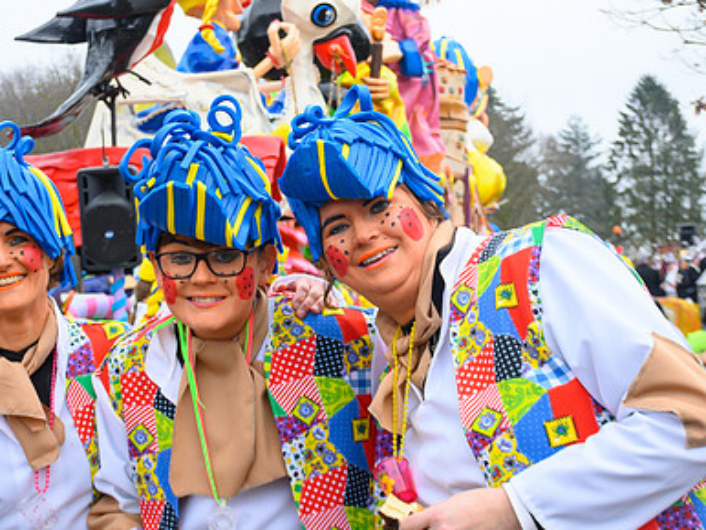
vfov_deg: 18.0
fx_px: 1673
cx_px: 286
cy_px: 234
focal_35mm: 82
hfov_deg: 23.8
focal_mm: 32
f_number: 6.3
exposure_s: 1/800
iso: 400
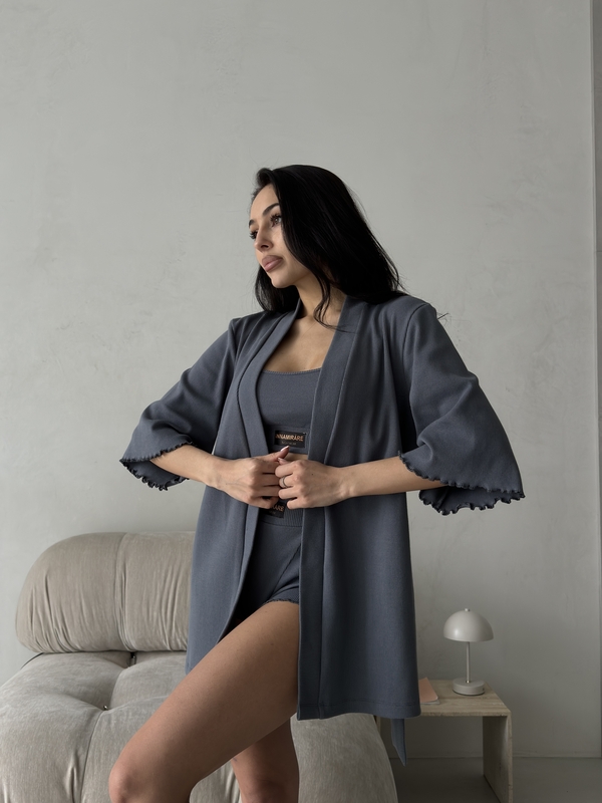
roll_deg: -0.6
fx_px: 812
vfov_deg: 52.6
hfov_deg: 40.7
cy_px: 402
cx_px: 301
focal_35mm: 35
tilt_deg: +3.2
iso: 125
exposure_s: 1/94
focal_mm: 6.86
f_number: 1.78
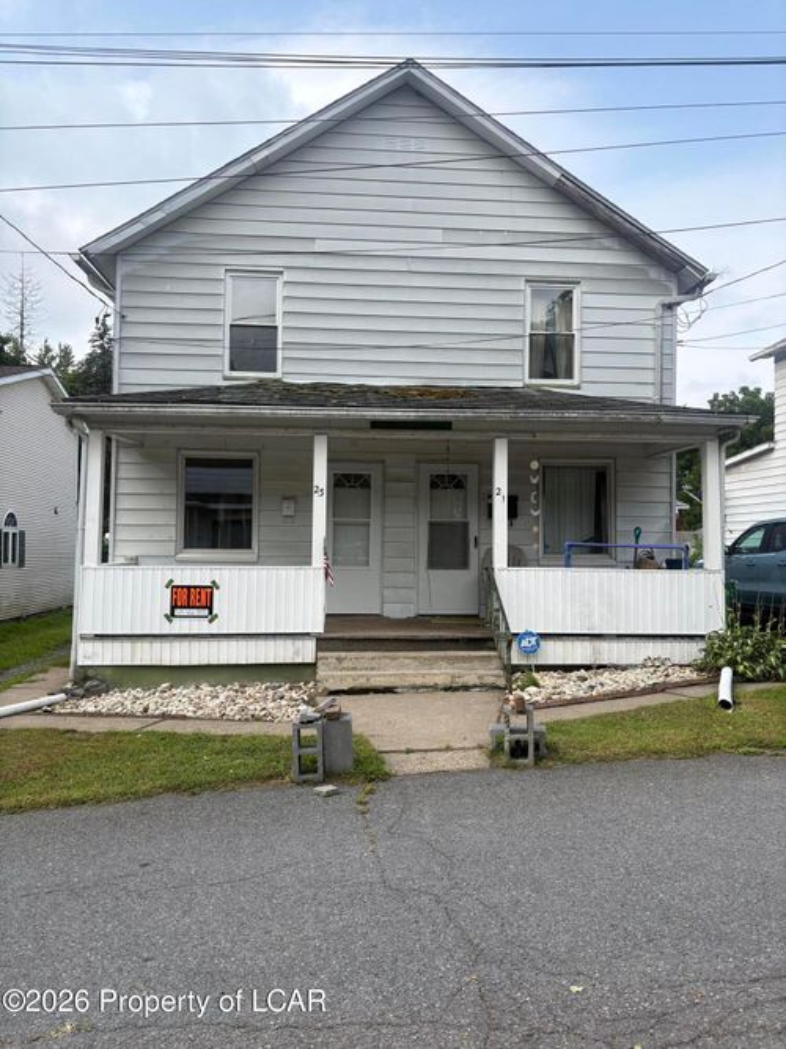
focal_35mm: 26
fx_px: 787
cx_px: 393
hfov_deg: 53.0
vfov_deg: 67.3
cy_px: 524
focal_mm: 5.96
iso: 50
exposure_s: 1/1706
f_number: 1.6
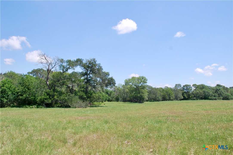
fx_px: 214
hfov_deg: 57.2
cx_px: 116
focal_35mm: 33
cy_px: 78
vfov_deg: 40.0
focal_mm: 22
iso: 100
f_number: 7.1
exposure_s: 1/200
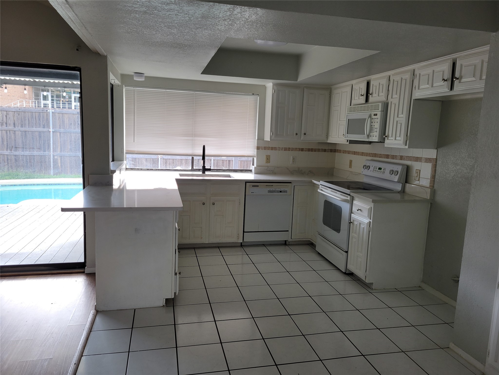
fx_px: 375
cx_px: 250
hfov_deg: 67.3
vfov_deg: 53.1
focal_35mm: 26
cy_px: 188
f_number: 1.8
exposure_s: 1/120
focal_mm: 5.4
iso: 64
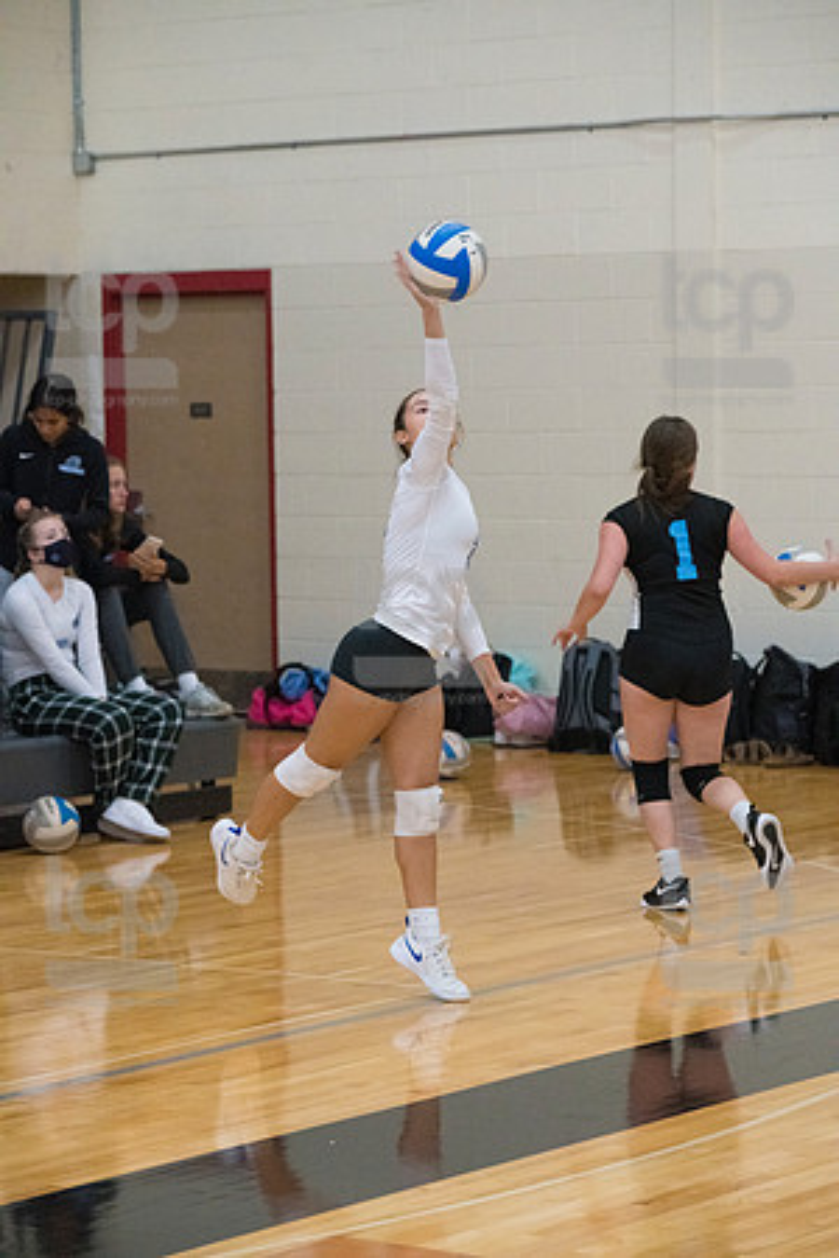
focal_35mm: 120
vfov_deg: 17.1
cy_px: 629
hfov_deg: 11.4
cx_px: 420
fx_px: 4195
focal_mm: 120
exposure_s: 1/1000
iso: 6400
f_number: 4.5
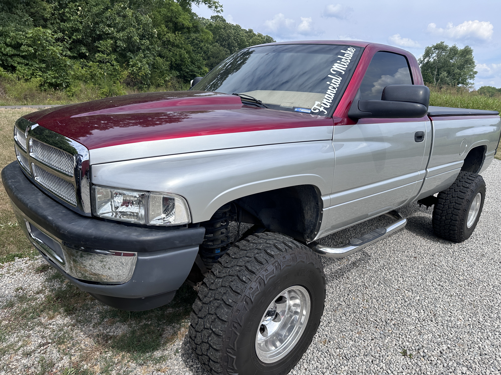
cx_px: 250
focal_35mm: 24
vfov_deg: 56.8
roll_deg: -1.2
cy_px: 188
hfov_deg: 71.6
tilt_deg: -12.6
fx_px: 347
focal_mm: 6.86
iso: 80
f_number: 1.78
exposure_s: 1/5000
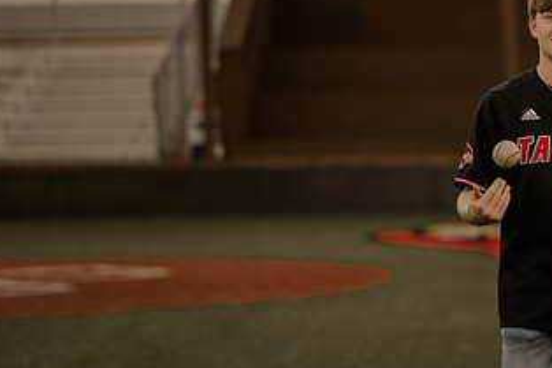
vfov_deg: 6.8
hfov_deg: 10.1
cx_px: 579
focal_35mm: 201
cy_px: 132
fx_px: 3080
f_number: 1.4
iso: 800
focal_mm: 85
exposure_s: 1/3200
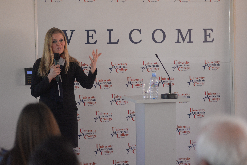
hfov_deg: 20.4
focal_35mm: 100
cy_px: 82
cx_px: 124
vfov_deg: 13.7
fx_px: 686
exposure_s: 1/320
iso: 2500
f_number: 3.2
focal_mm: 100
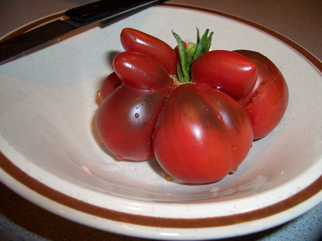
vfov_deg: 40.7
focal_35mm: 35
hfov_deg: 52.6
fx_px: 326
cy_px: 120
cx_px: 161
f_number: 2.6
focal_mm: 5.8
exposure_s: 1/60
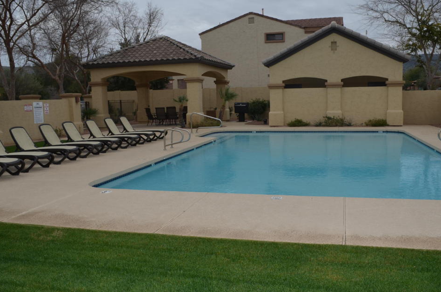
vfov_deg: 39.8
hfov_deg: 57.3
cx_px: 222
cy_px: 141
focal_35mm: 33
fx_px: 403
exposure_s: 1/200
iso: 100
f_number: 8
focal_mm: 18
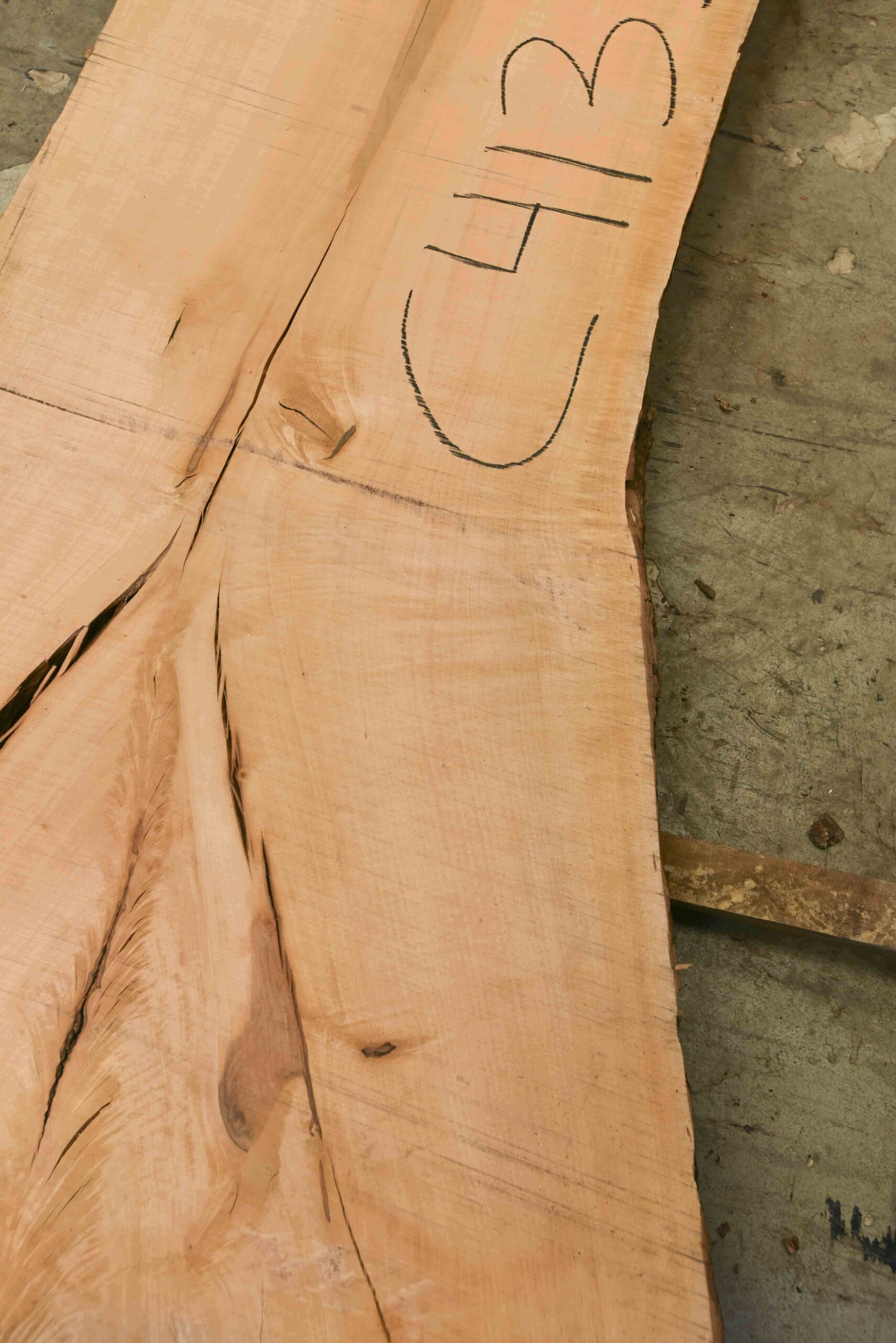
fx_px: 1119
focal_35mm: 30
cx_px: 448
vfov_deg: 61.9
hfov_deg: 43.6
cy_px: 672
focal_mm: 30
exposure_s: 1/200
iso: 400
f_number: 7.1
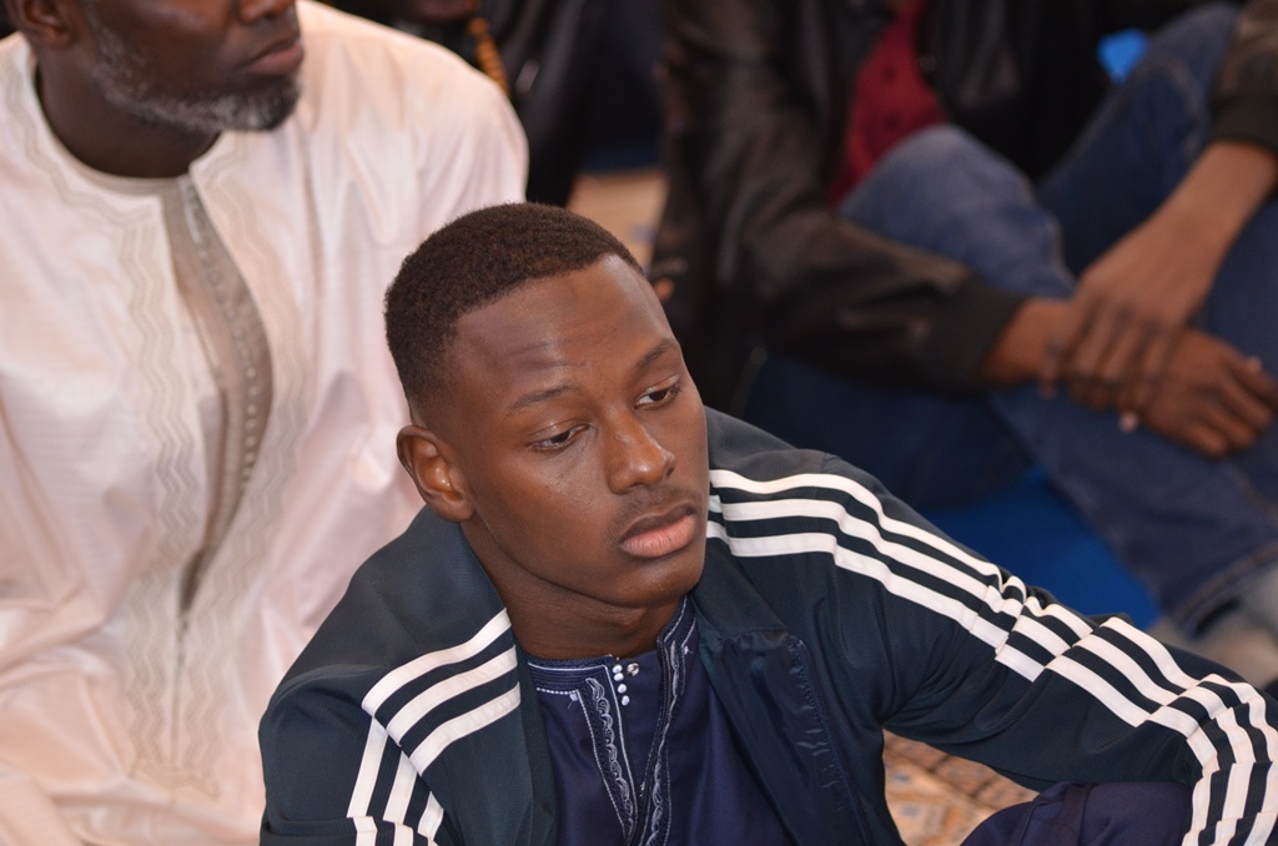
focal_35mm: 165
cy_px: 423
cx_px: 639
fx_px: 5845
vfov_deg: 8.3
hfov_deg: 12.5
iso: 800
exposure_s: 1/60
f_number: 4
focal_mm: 110
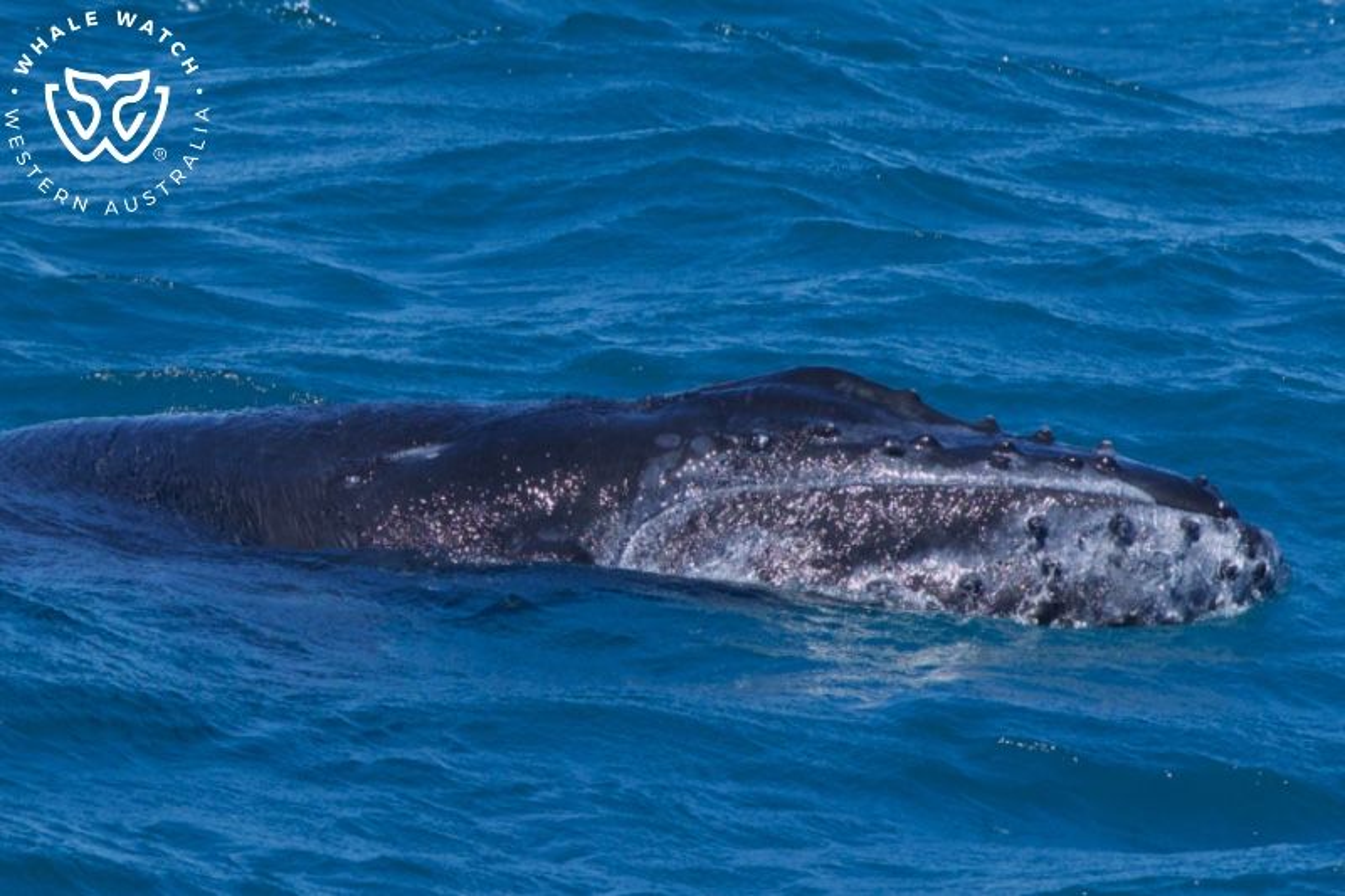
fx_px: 18676
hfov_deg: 4.1
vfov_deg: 2.7
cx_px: 672
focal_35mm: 500
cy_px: 448
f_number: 8
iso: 1600
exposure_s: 1/3200
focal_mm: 500
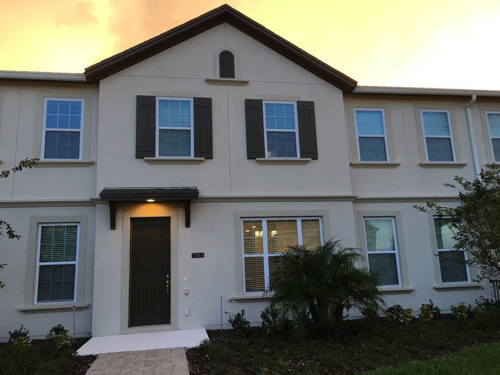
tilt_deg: +13.1
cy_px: 186
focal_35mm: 30
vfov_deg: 46.8
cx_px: 256
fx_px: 433
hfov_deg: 60.0
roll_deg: +2.5
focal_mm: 4.15
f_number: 2.2
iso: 25
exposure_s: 1/40
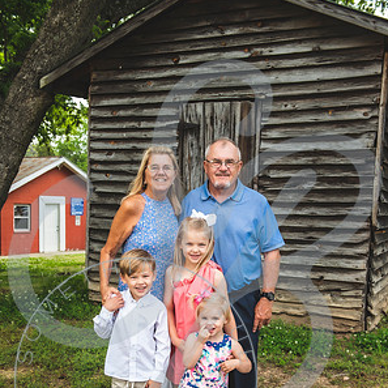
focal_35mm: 45
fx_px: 571
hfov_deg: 37.6
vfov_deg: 36.9
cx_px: 195
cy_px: 280
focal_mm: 35
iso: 200
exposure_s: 1/200
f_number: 5.6
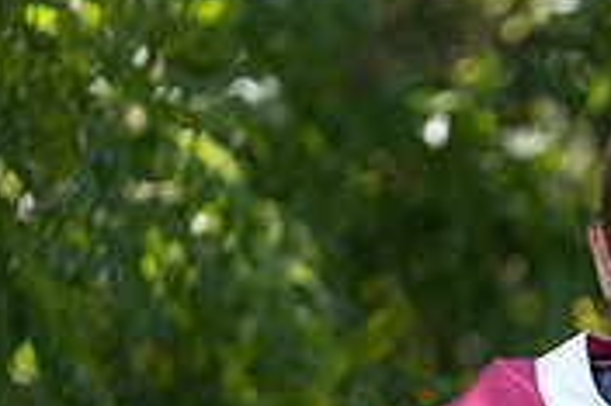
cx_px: 819
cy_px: 564
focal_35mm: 422
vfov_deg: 3.2
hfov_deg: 4.9
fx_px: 7155
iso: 80
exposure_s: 1/320
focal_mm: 128
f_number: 2.8
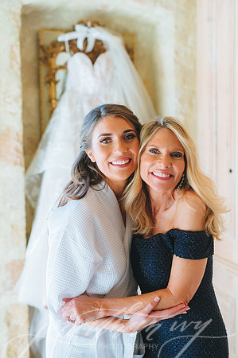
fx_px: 497
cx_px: 119
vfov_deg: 39.6
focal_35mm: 50
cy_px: 179
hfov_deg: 26.9
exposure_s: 1/640
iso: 1250
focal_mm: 50
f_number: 2.8
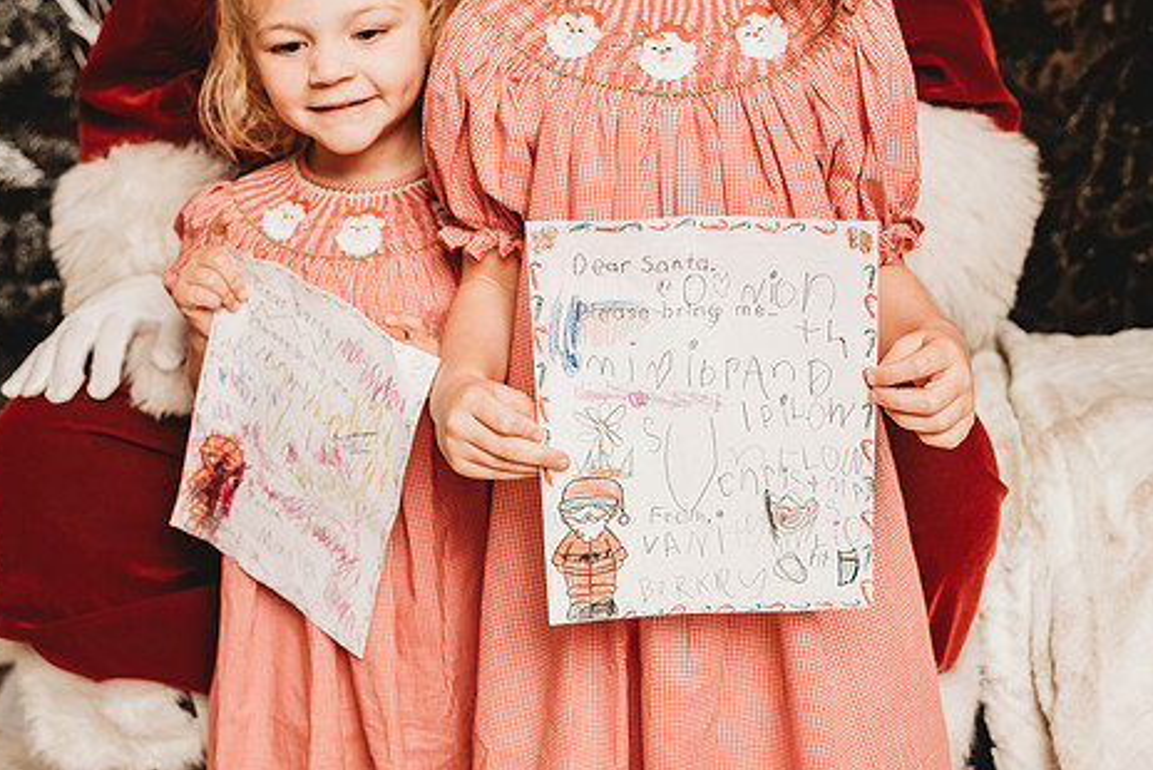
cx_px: 485
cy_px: 399
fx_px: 1602
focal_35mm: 50
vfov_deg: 27.0
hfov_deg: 39.5
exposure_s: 1/160
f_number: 4
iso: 100
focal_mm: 40
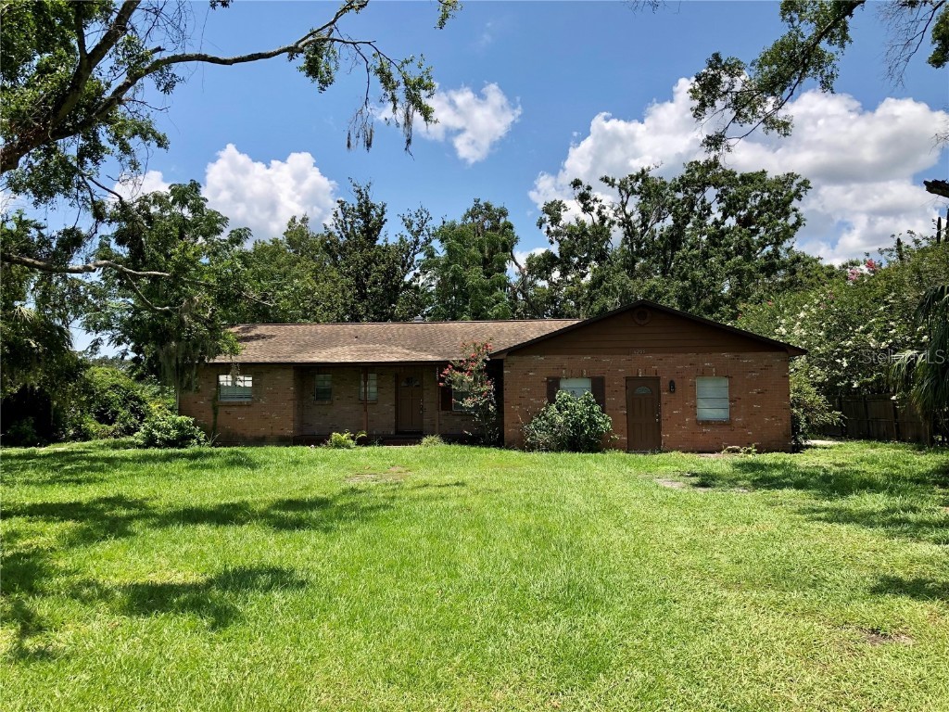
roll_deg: +0.0
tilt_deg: +2.3
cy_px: 356
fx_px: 768
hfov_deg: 63.4
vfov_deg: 49.7
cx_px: 474
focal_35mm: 28
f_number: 1.8
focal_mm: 4
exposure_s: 1/1656
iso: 20
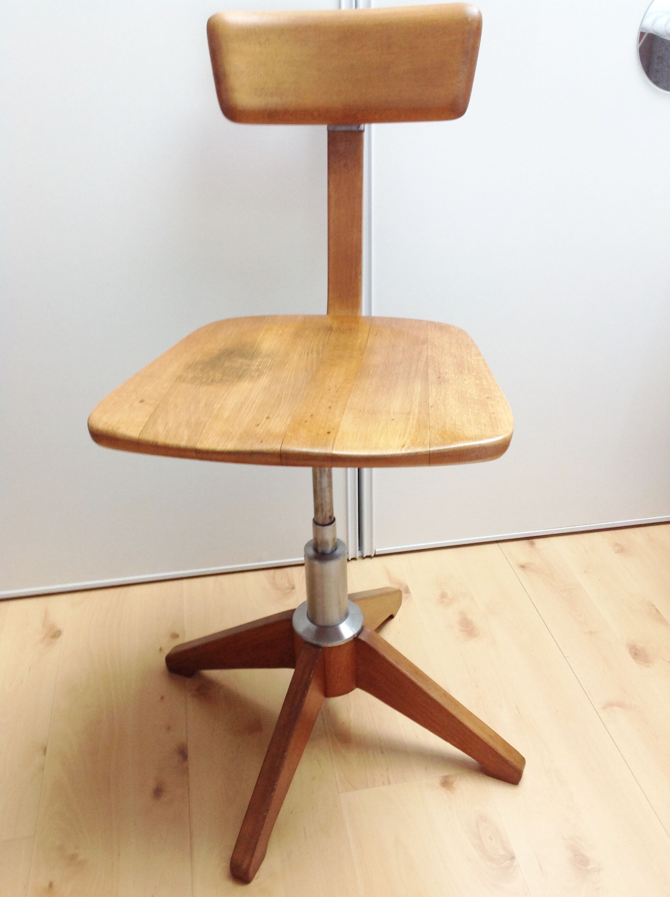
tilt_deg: -29.2
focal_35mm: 35
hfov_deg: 40.6
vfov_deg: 52.7
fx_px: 906
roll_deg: +2.7
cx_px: 335
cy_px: 448
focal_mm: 4.28
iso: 50
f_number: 2.4
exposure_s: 1/17
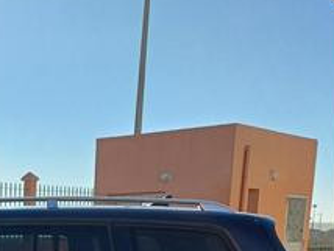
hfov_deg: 23.1
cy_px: 370
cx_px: -86
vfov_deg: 17.6
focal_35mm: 76
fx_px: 734
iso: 50
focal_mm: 4.65
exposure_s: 1/1178
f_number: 1.8
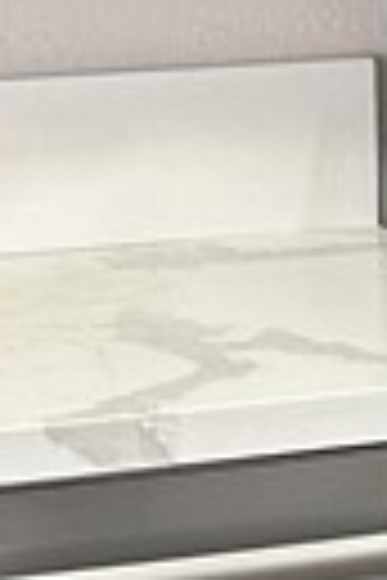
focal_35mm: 198
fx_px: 3193
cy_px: -148
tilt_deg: -3.5
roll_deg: +1.3
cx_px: 950
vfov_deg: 10.2
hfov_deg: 6.6
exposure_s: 1/60
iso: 160
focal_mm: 6.86
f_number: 1.78
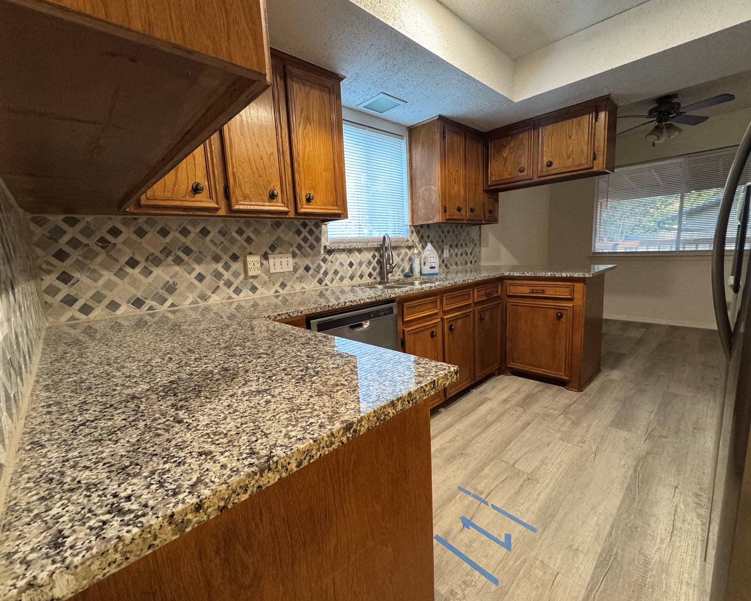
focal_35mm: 15
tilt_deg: -9.5
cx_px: 364
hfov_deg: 96.8
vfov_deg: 84.0
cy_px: 297
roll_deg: +3.0
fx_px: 333
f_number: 2.2
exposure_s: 1/60
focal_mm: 2.22
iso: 500
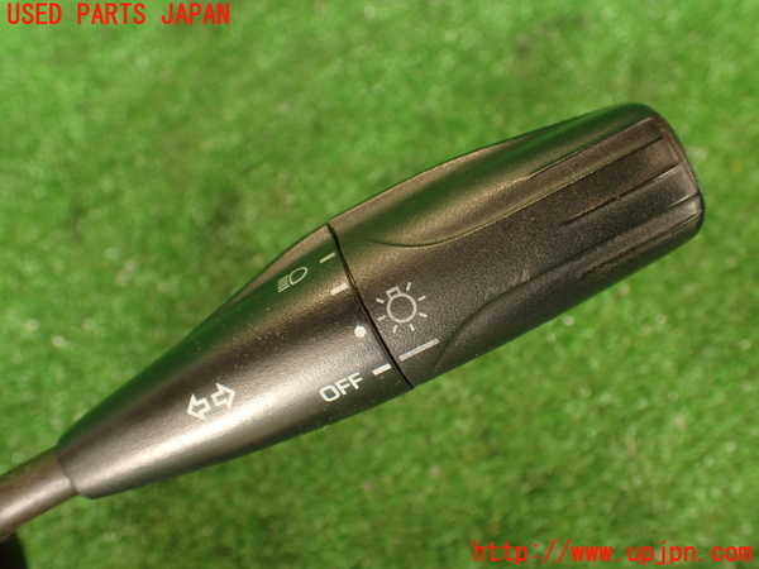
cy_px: 284
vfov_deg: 44.2
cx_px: 380
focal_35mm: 32
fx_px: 702
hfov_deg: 56.8
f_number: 2.4
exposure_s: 1/40
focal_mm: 5.79
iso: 200
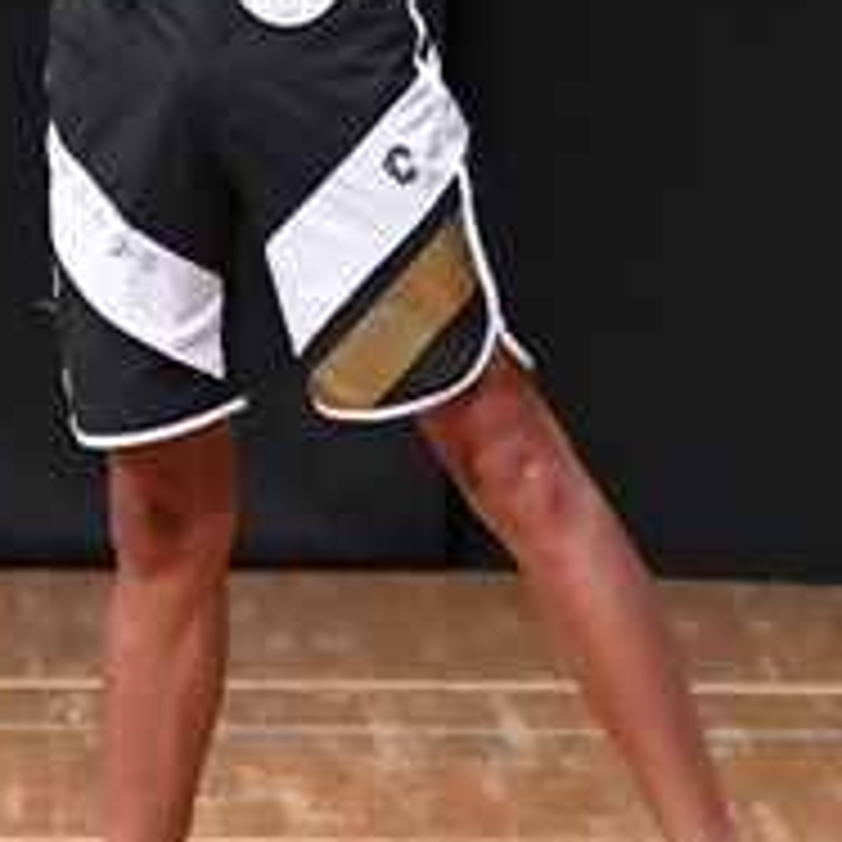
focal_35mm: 950
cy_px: 18
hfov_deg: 1.8
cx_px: -115
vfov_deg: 1.8
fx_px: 26144
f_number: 5.6
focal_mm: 180
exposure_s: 1/400
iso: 8000
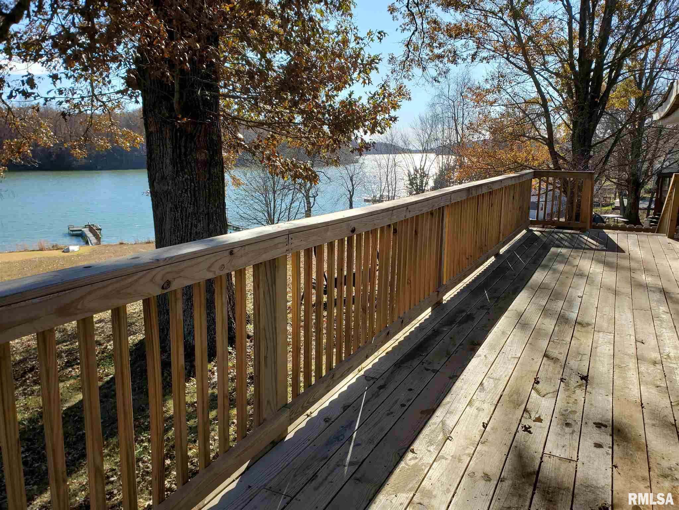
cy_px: 255
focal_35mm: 26
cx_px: 340
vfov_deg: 53.1
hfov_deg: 67.3
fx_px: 510
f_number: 2.4
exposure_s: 1/1126
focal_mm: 4.3
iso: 50
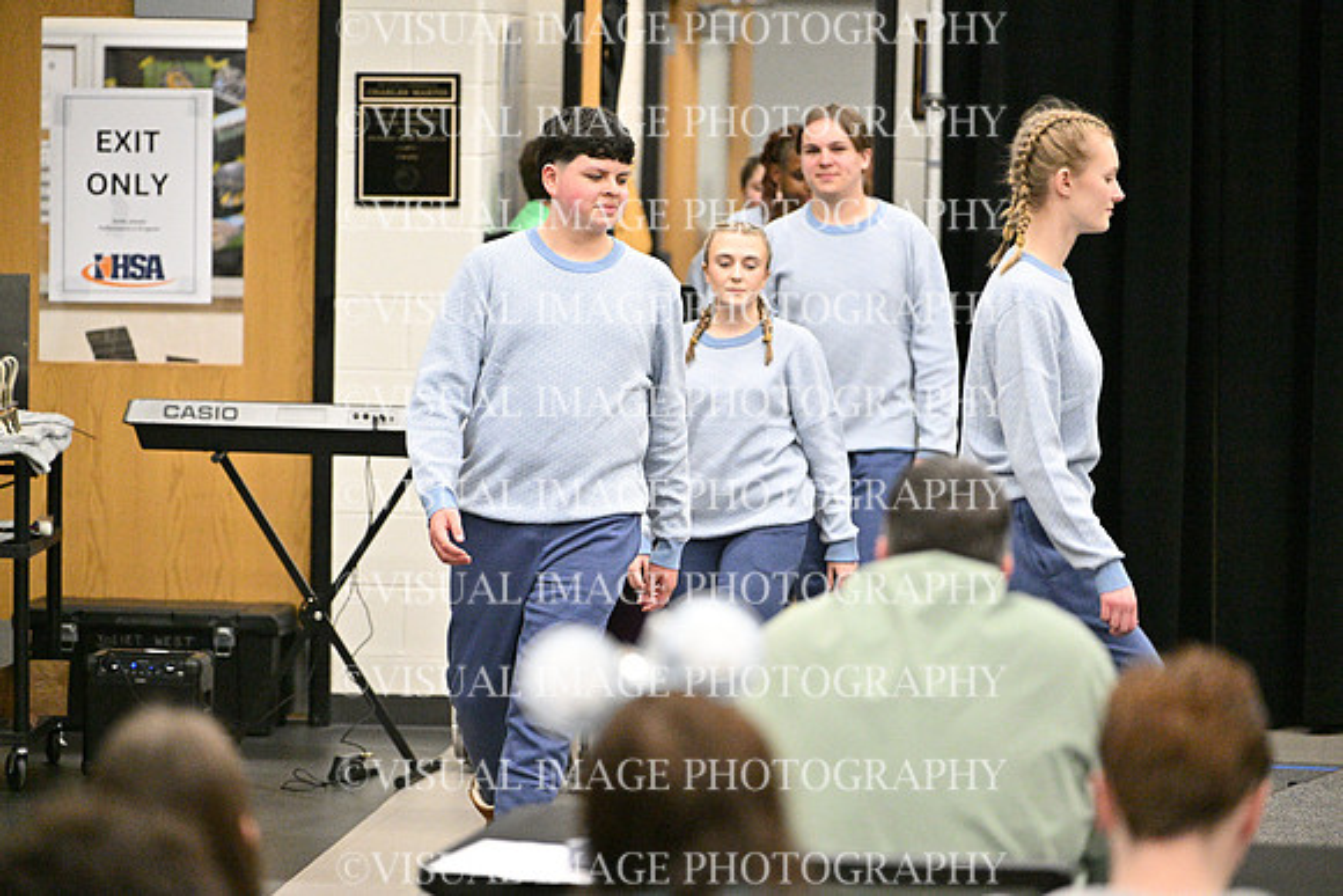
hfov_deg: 13.7
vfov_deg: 9.2
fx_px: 5597
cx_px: 672
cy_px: 448
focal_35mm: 150
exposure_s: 1/1000
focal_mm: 150
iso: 12800
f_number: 2.8
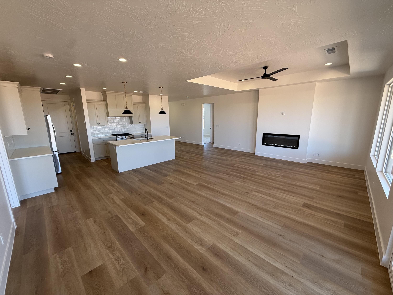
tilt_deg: -10.1
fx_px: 159
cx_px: 196
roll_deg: +0.4
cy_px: 148
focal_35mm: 14
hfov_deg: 102.1
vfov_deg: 85.7
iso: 80
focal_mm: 2.22
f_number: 2.2
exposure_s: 1/120
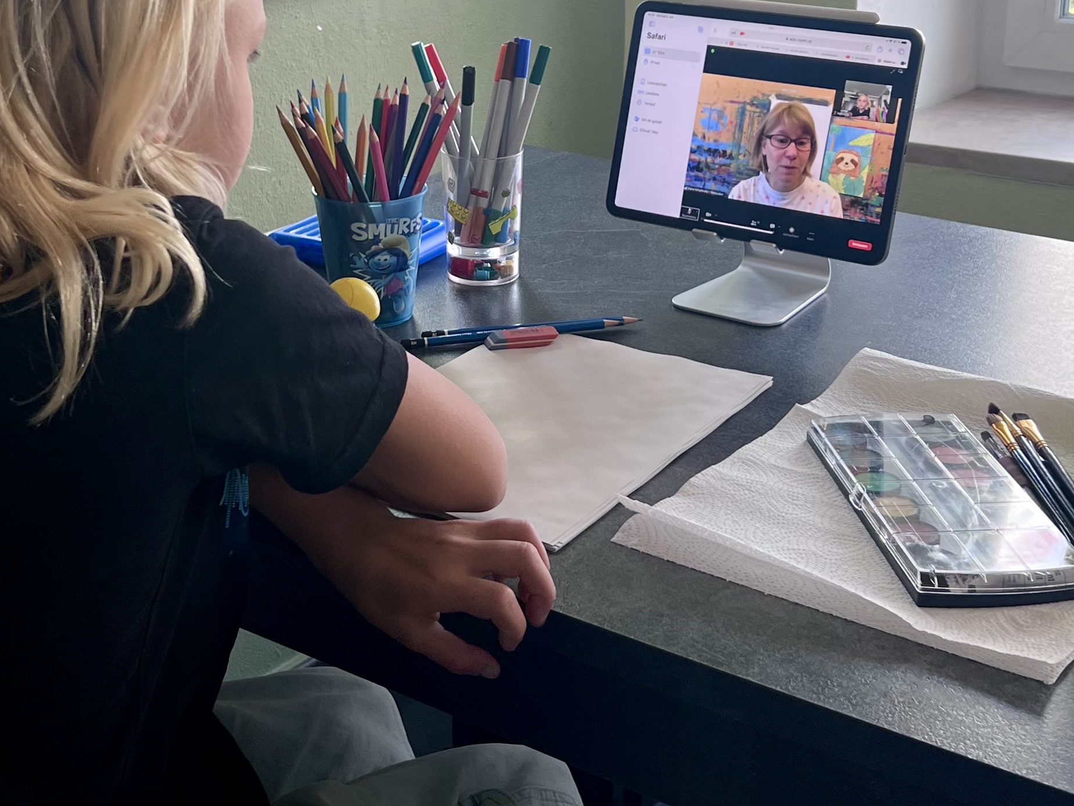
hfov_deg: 45.7
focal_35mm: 41
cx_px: 496
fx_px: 1272
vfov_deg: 34.8
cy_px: 273
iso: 40
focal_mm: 5.7
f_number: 1.5
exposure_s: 1/165
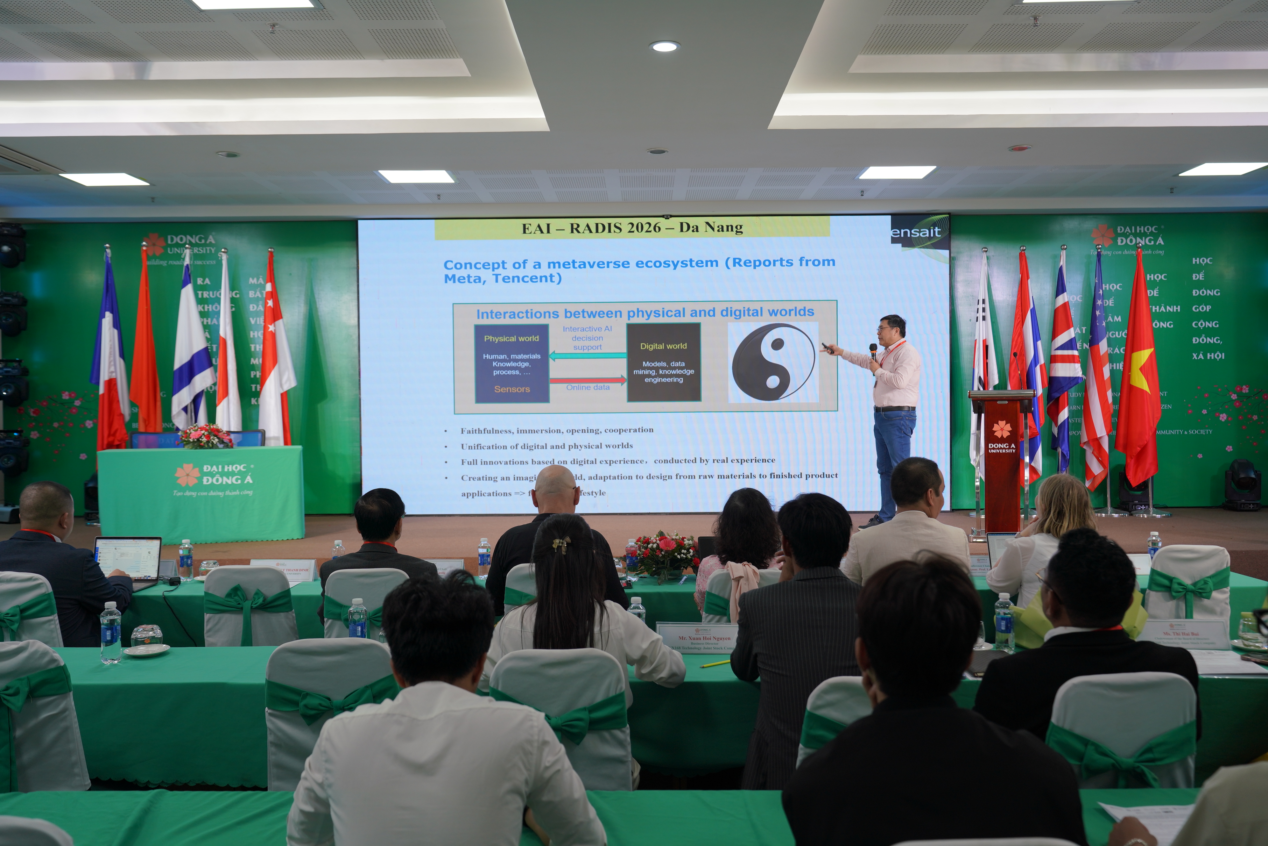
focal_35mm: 29
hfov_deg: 63.7
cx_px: 634
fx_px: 1021
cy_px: 423
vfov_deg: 45.0
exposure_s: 1/100
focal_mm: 29
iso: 320
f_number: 4
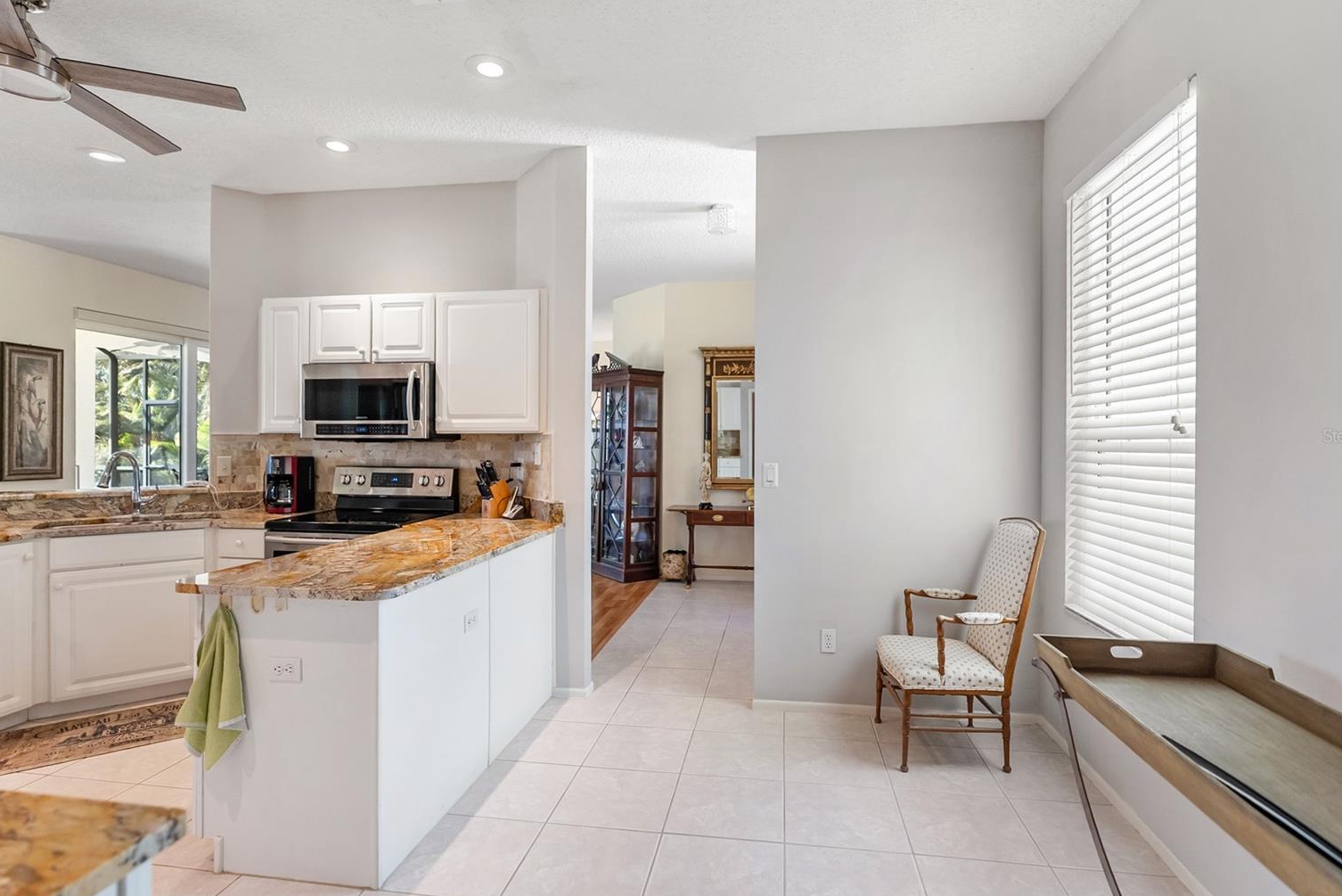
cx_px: 690
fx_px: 634
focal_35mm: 17
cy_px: 435
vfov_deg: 70.5
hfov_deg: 93.2
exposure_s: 1/125
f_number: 2.8
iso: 640
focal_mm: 16
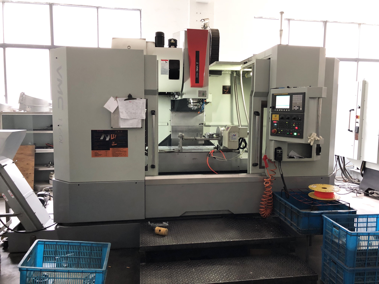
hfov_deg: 63.4
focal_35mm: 28
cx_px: 190
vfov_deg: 49.7
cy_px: 142
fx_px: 307
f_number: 1.8
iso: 64
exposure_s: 1/17
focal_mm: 4
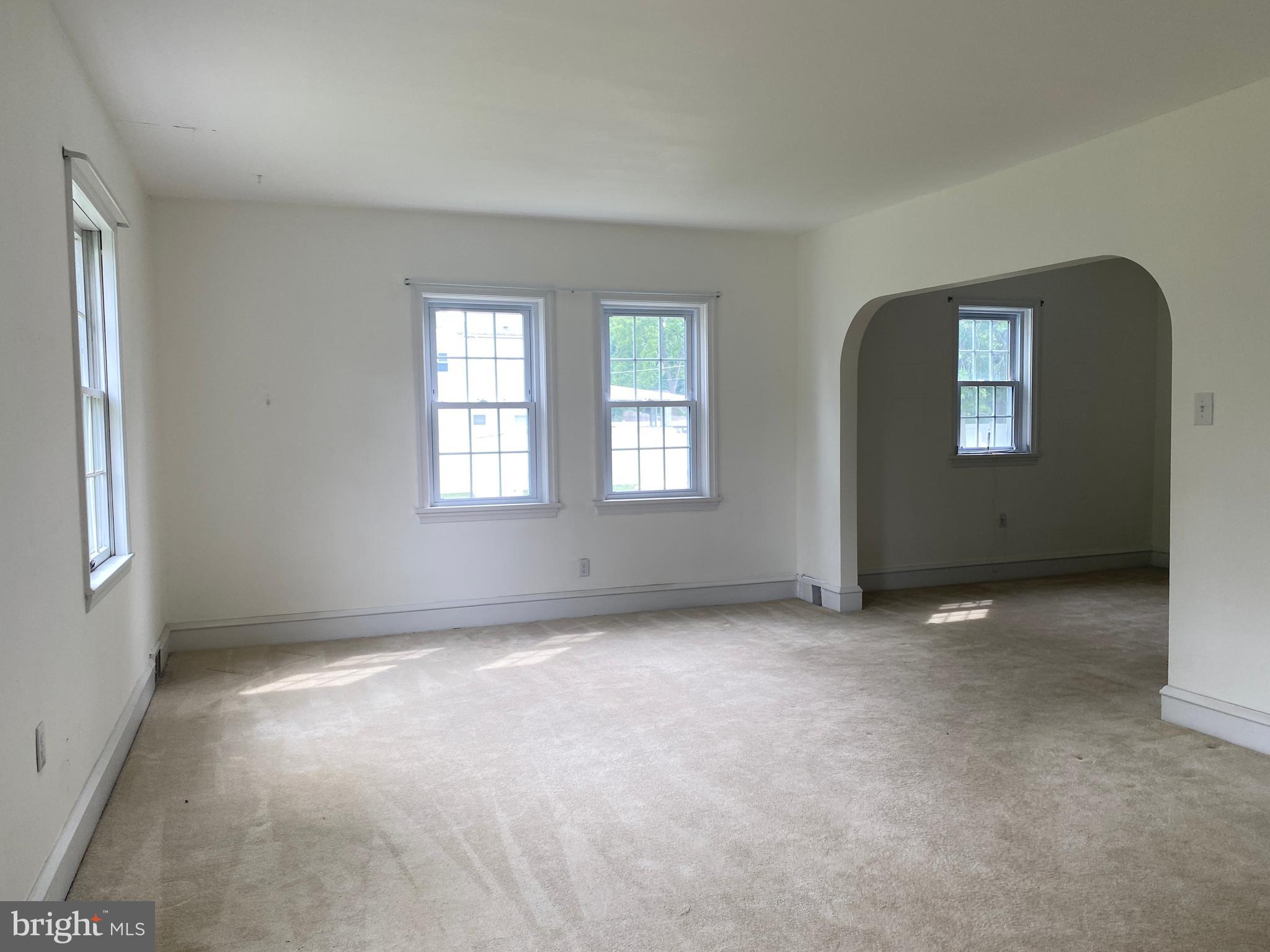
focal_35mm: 26
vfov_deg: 53.1
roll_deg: +1.1
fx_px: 954
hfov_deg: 67.3
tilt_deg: -5.2
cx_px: 635
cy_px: 476
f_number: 1.8
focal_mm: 4.25
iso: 40
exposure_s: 1/120
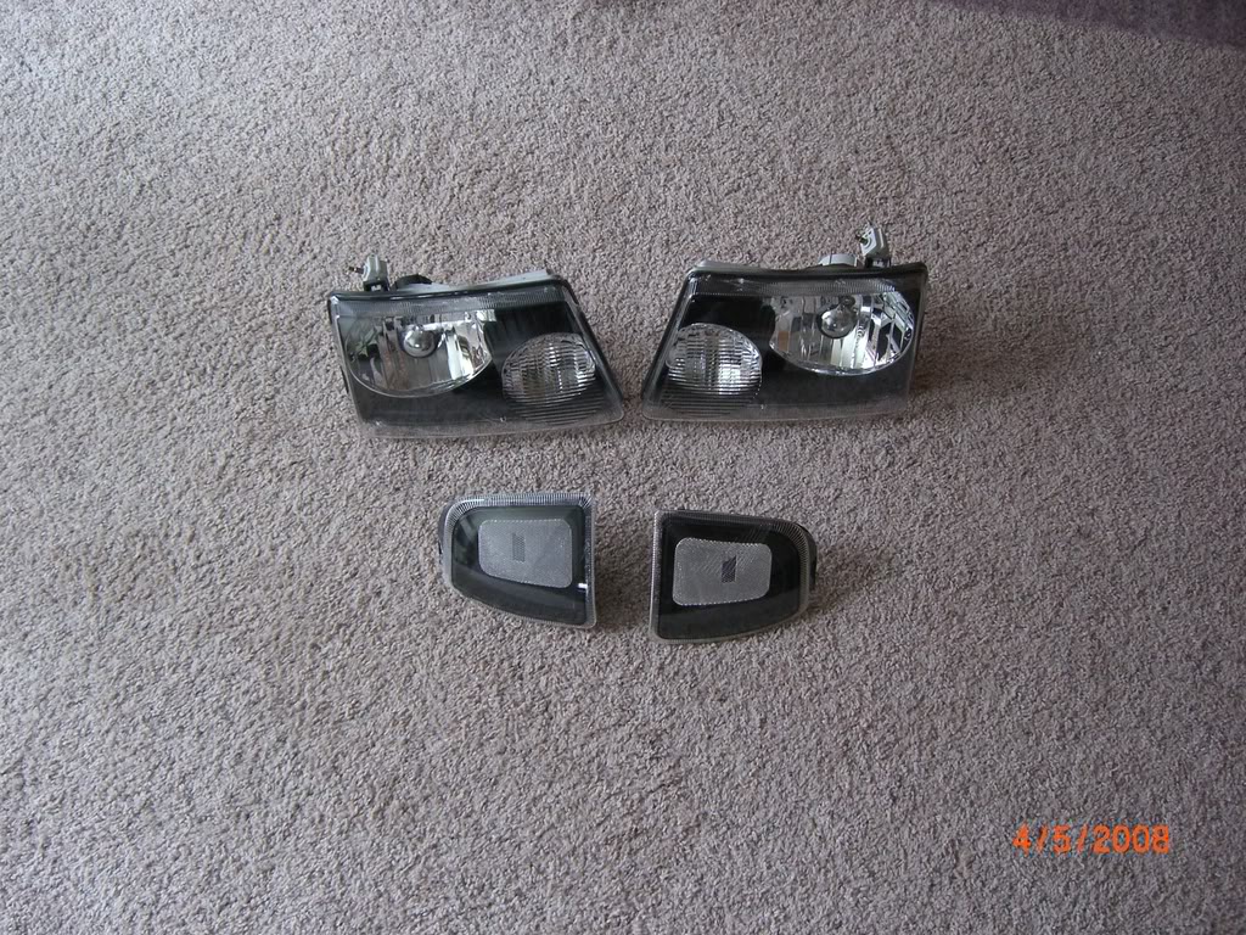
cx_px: 623
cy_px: 468
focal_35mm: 38
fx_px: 1368
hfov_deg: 49.0
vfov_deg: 37.7
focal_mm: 7.9
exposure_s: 1/80
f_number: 2.8
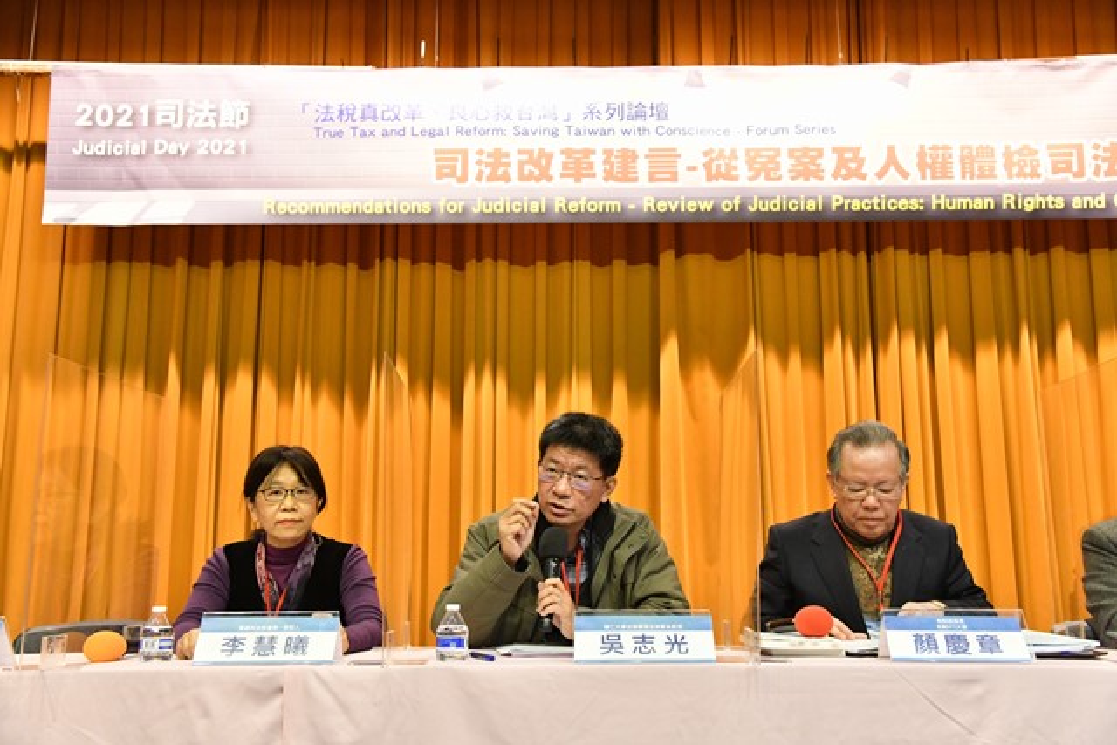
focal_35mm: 35
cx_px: 558
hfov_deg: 54.4
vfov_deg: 37.9
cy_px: 372
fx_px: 1086
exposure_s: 1/160
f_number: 5.6
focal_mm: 35
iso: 6400
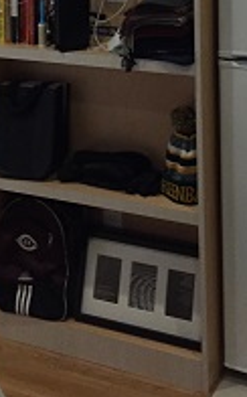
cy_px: -71
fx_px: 832
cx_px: 61
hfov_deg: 16.8
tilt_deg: -4.5
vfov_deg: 24.5
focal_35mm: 77
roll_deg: +0.8
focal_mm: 4.15
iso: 200
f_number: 2.2
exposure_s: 1/30
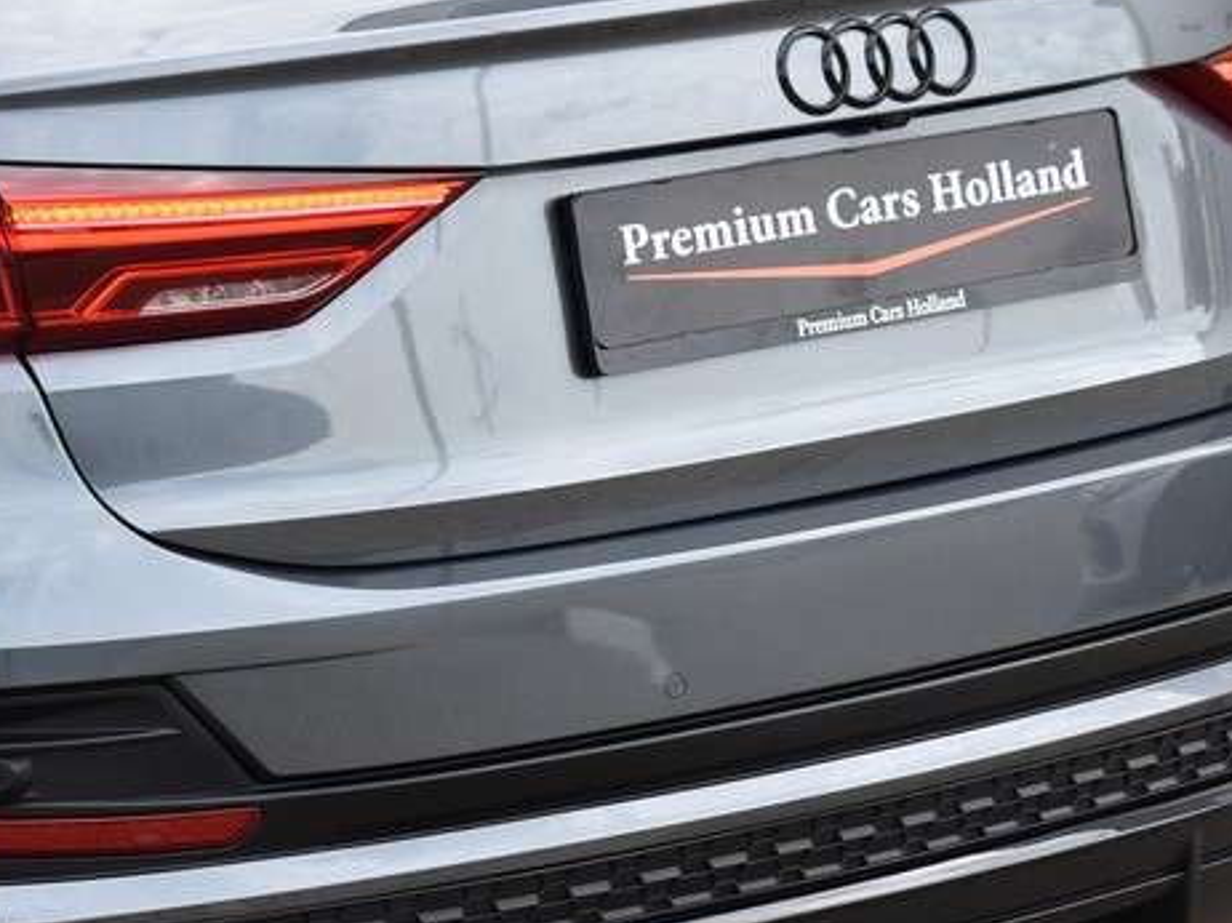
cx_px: 267
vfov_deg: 8.4
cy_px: 539
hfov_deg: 11.2
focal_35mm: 176
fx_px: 6263
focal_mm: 55
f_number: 8
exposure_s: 1/250
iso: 280
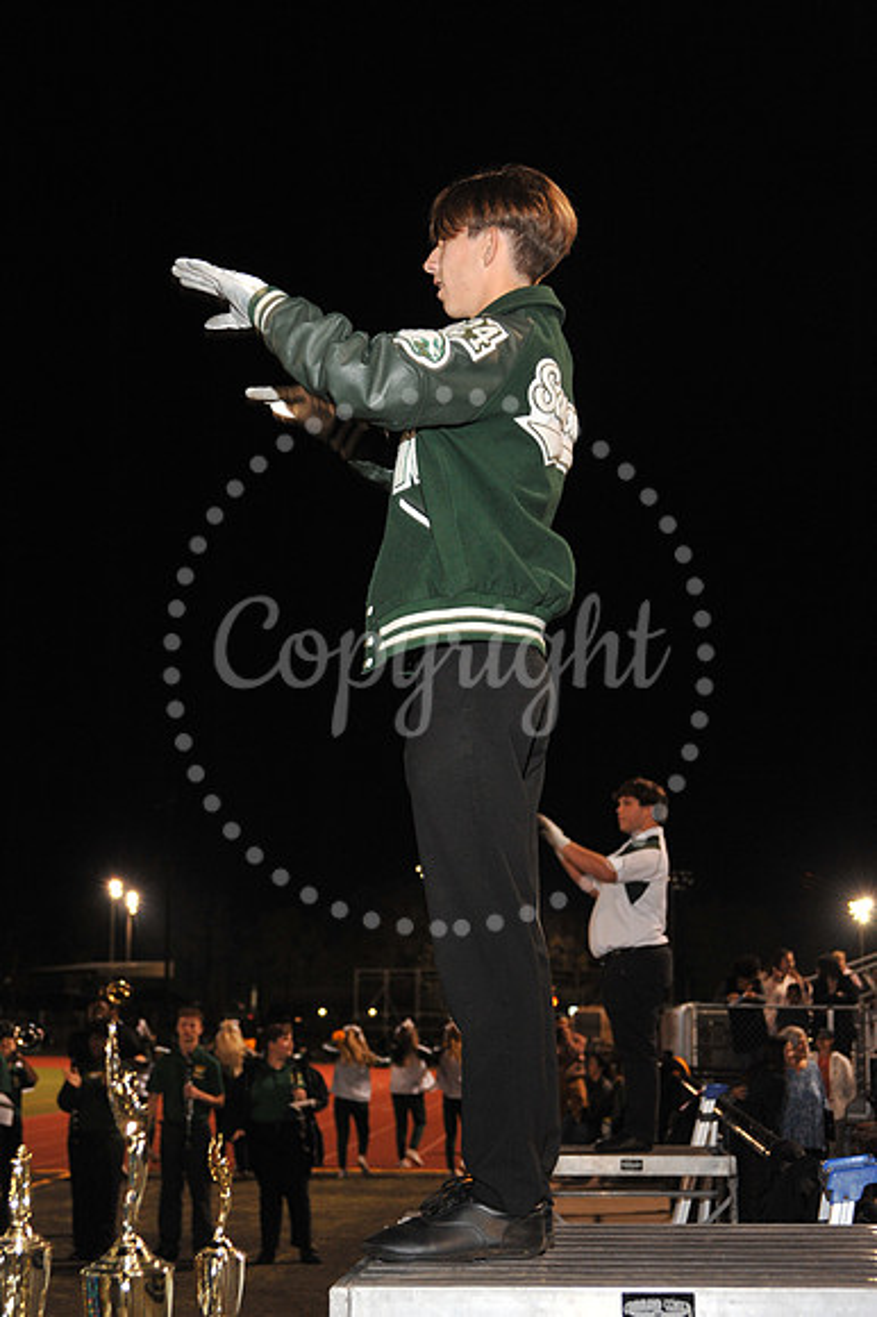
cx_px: 438
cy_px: 658
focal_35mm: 60
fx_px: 2195
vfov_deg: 33.4
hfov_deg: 22.6
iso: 1600
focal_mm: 60
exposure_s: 1/60
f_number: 6.3
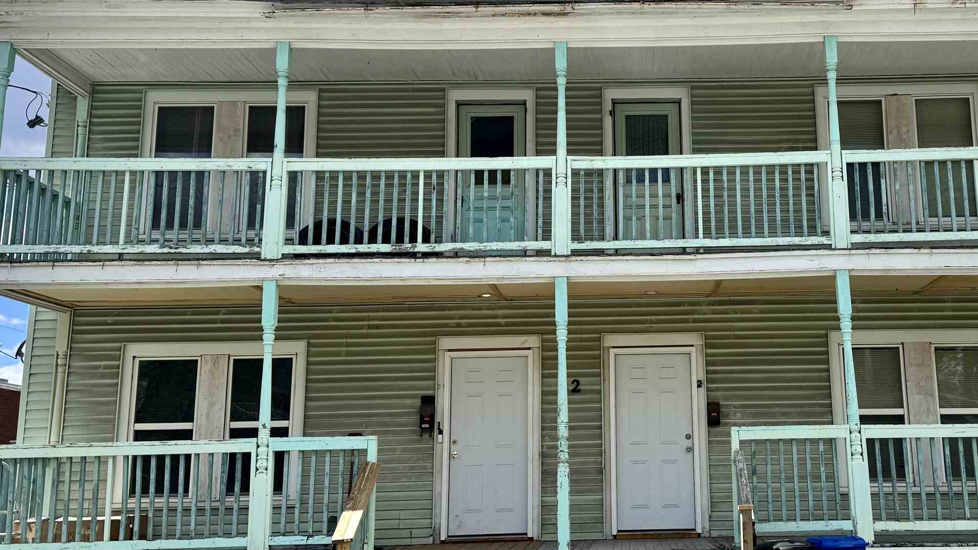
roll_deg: +0.9
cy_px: 269
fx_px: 1089
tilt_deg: +12.3
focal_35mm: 42
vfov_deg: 28.4
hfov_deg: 47.6
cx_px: 647
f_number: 1.78
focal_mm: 6.76
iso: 80
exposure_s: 1/4049
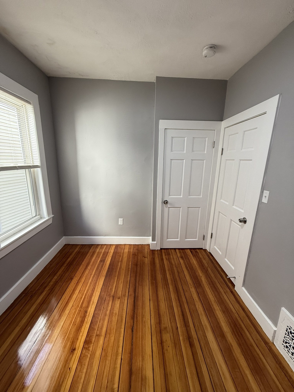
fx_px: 159
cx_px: 147
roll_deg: -1.9
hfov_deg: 85.7
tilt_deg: -12.9
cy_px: 196
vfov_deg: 102.1
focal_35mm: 14
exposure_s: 1/99
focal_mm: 2.22
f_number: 2.2
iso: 125
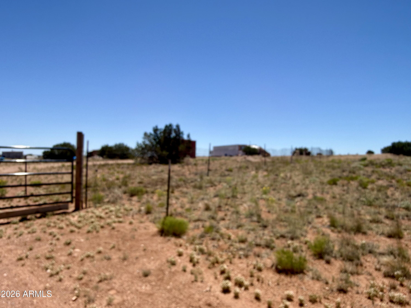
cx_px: 206
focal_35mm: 24
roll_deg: -1.0
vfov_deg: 56.8
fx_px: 285
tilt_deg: -0.3
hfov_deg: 71.6
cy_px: 154
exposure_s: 1/1190
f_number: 2.2
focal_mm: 2.22
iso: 16
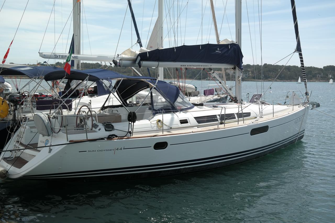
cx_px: 168
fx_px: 381
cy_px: 112
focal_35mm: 41
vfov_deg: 32.6
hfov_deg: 47.4
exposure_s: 1/320
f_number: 7.1
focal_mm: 27
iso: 100
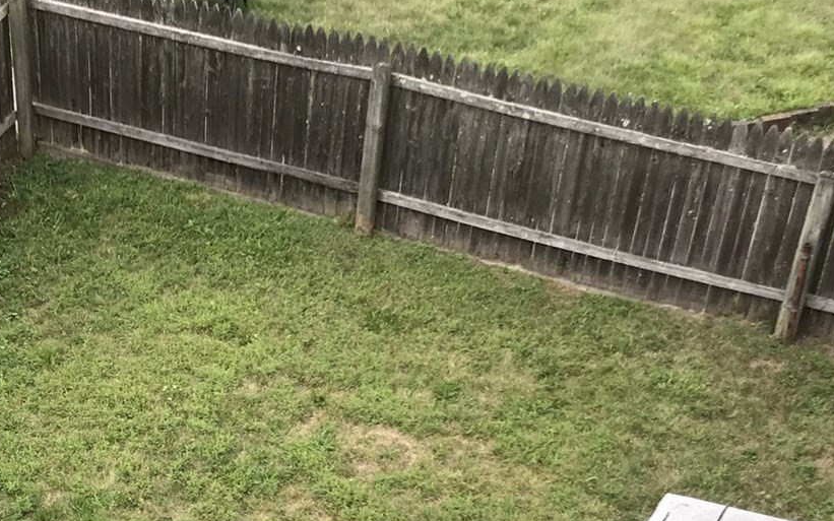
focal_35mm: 74
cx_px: 115
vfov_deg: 17.2
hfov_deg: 27.1
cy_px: 515
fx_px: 1682
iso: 20
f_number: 1.8
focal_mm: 3.99
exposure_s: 1/541
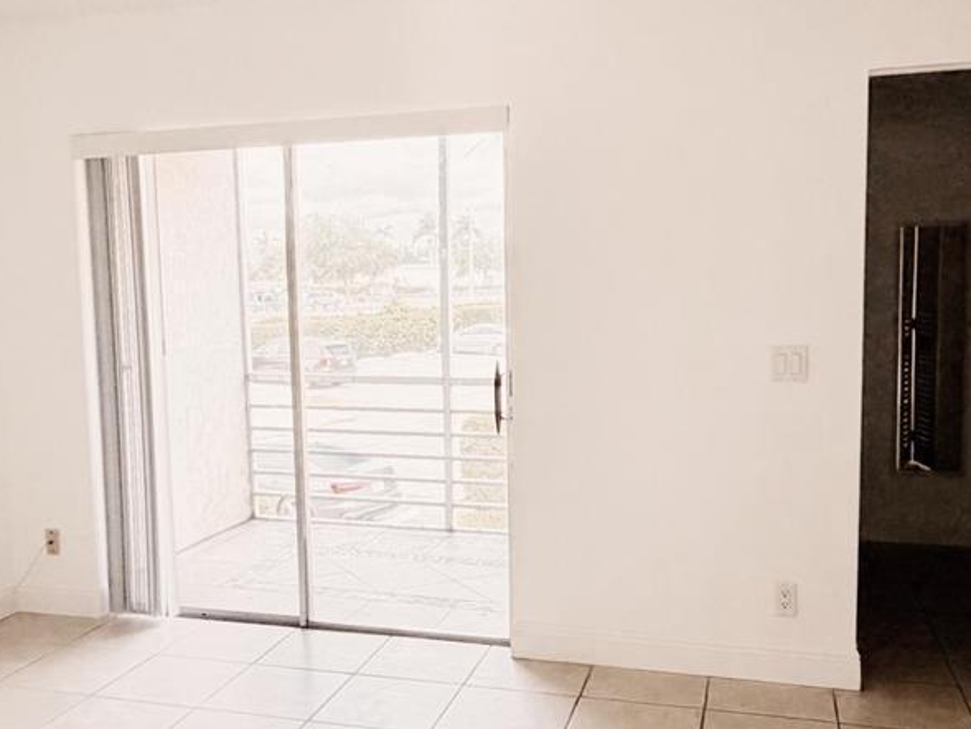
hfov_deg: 48.9
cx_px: 450
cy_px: 386
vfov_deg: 37.7
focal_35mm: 38
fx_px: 1066
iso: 320
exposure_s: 1/120
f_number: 2.2
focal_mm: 2.22
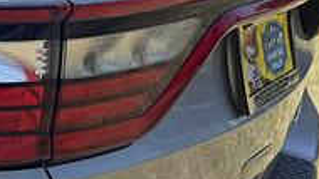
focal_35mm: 141
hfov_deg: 12.3
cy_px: 186
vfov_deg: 8.6
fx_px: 1193
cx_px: -435
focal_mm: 6.76
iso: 80
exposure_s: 1/1727
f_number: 1.78
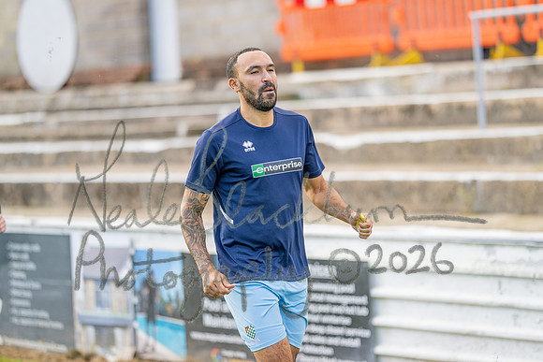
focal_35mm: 135
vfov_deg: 10.2
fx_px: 2037
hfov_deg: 15.2
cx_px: 272
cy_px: 181
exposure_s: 1/2000
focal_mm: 135
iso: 360
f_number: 1.8
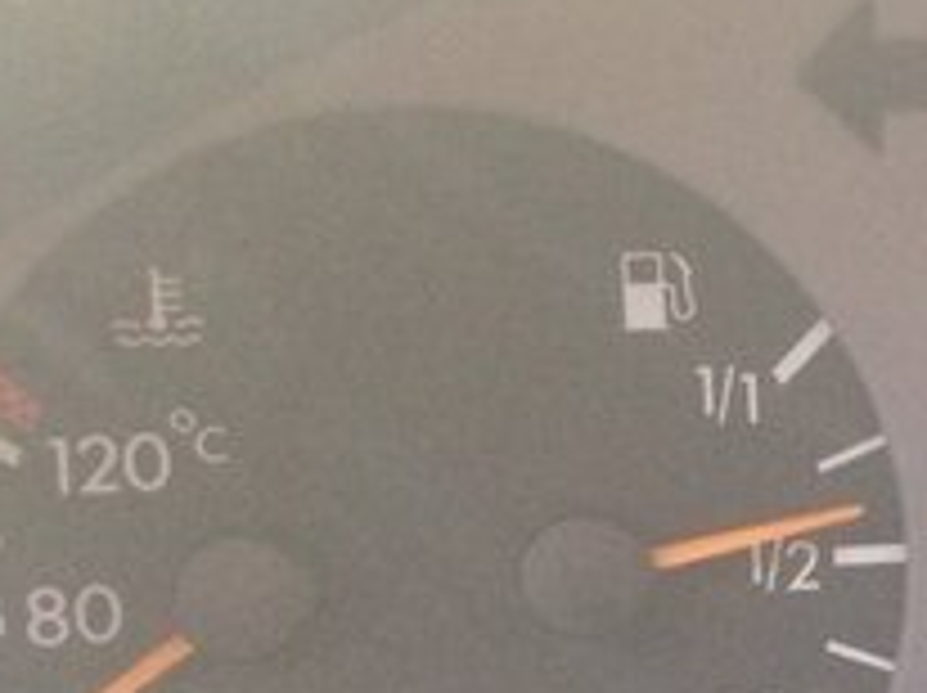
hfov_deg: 18.6
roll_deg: -1.8
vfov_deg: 15.8
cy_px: 488
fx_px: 2488
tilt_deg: -20.7
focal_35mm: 93
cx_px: 1404
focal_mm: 4.15
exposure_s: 1/33
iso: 80
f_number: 2.2
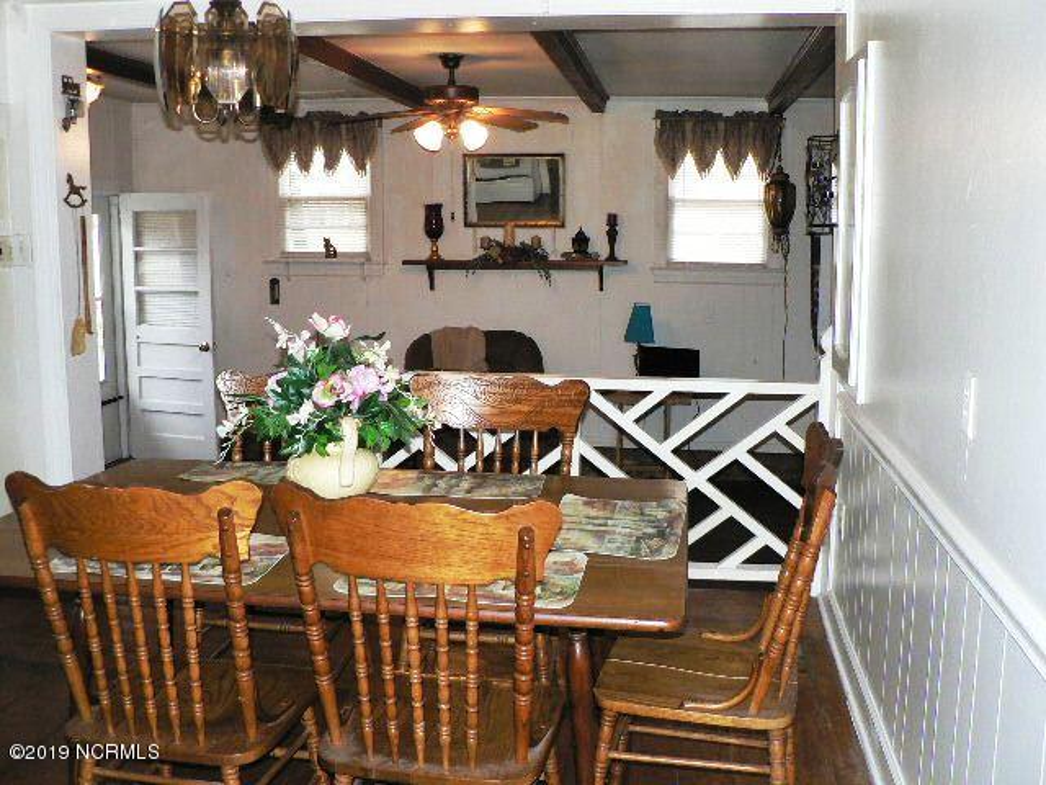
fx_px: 1088
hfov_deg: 51.4
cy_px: 392
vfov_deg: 39.7
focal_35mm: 36
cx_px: 523
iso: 300
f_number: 2.8
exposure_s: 1/60
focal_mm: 6
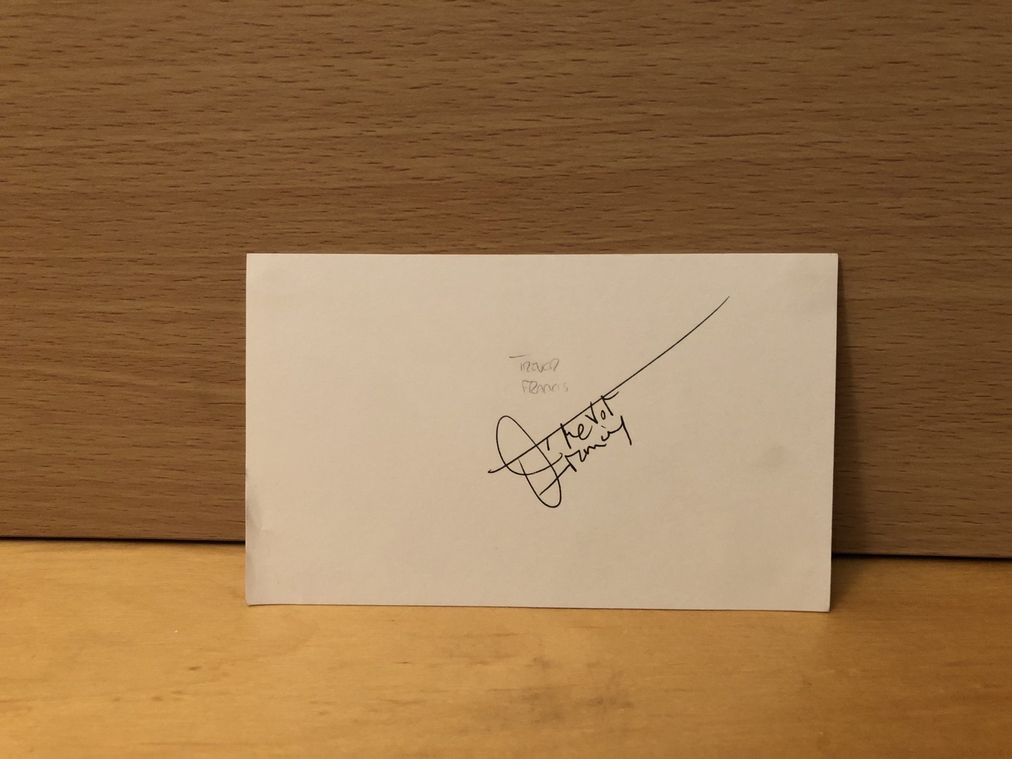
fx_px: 819
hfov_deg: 63.4
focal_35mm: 28
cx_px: 506
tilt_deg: -22.3
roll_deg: -0.7
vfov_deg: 49.7
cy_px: 380
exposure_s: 1/9
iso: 100
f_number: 1.8
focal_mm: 3.99
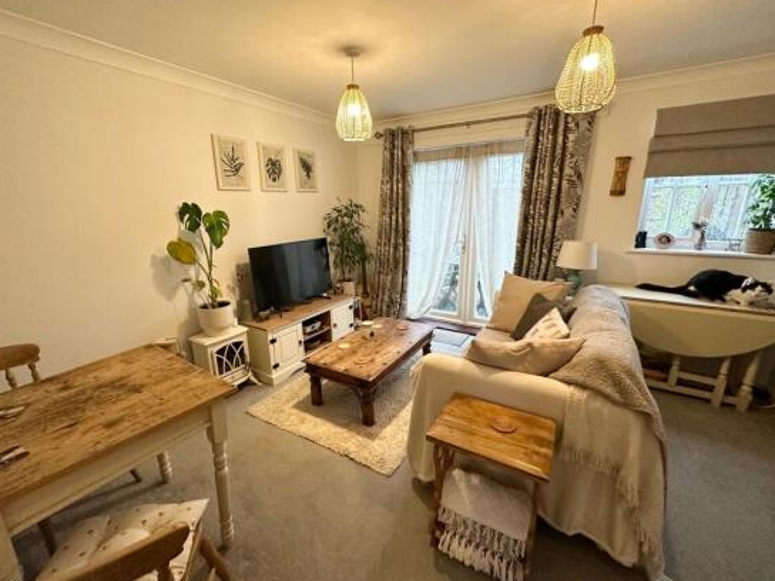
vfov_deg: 81.7
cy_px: 294
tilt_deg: -15.4
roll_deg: +1.4
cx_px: 374
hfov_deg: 98.1
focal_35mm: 15
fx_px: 336
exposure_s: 1/50
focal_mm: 2.22
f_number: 2.2
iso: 320
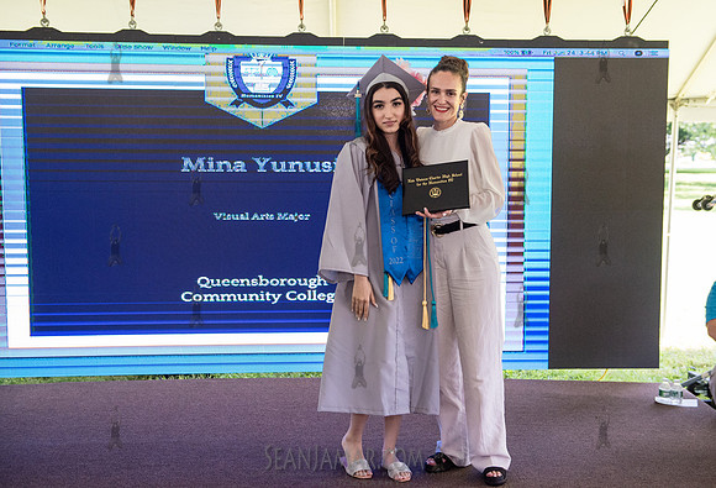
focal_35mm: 47
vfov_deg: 29.2
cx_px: 400
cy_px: 221
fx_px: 936
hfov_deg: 41.8
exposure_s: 1/800
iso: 2500
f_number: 4
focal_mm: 42
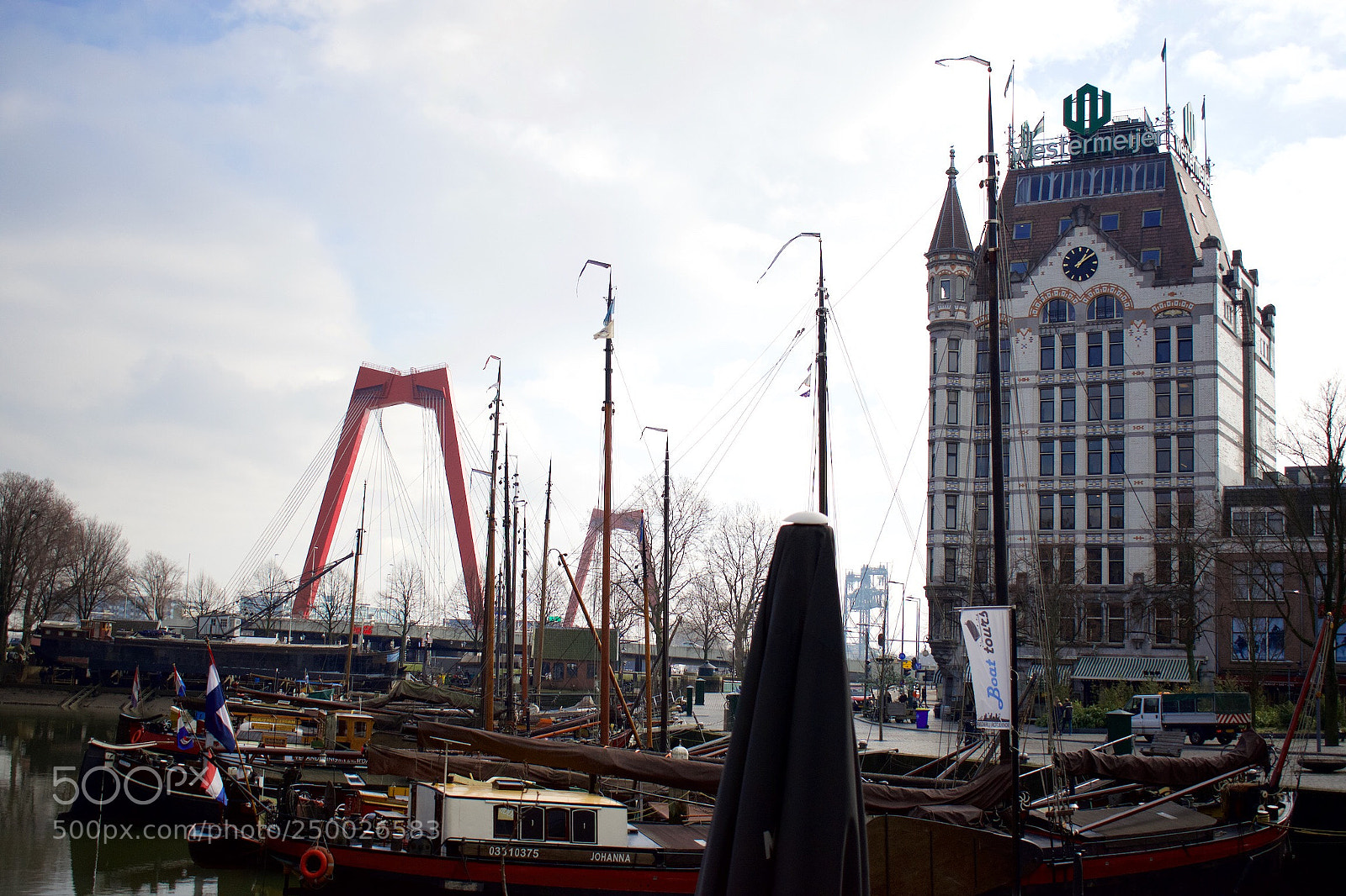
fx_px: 1626
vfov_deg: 30.8
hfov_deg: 45.0
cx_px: 673
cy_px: 448
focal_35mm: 44
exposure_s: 1/4000
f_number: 4.5
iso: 800
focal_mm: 29
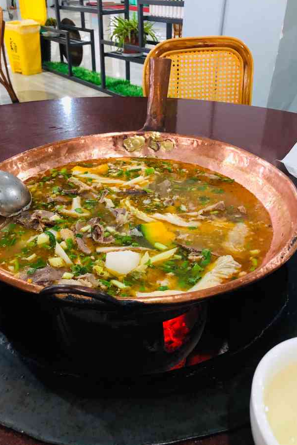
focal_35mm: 30
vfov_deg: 61.9
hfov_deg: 43.6
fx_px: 371
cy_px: 217
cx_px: 138
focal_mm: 4
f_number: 1.8
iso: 80
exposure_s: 1/8
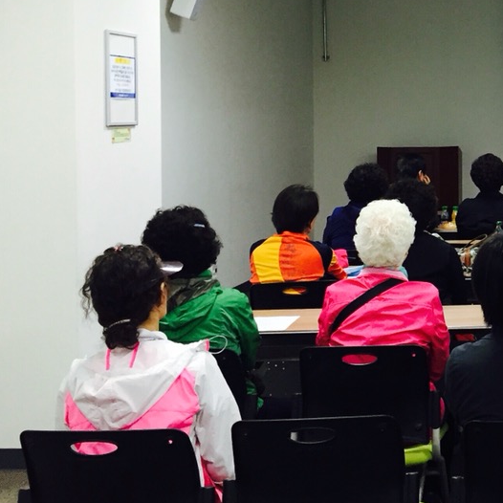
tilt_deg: -1.5
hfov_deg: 23.7
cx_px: 634
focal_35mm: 65
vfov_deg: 26.1
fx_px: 1069
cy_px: 116
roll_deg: +0.3
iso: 50
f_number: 2.2
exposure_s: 1/30
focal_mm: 4.15
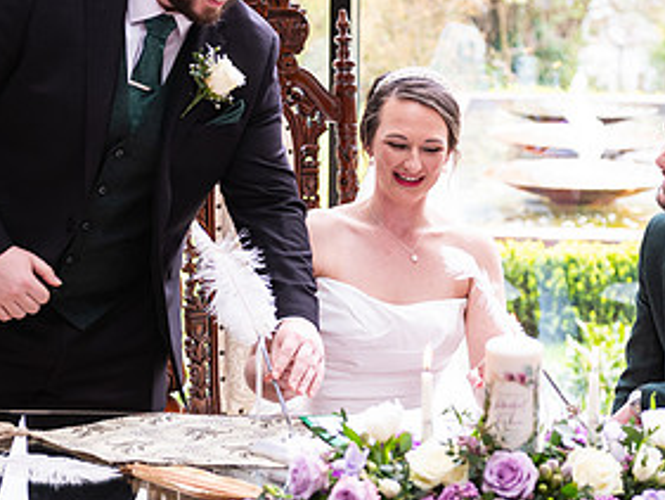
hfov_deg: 17.6
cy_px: 165
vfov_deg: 13.3
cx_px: 488
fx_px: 2133
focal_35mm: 111
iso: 500
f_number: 3.5
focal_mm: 56
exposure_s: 1/200
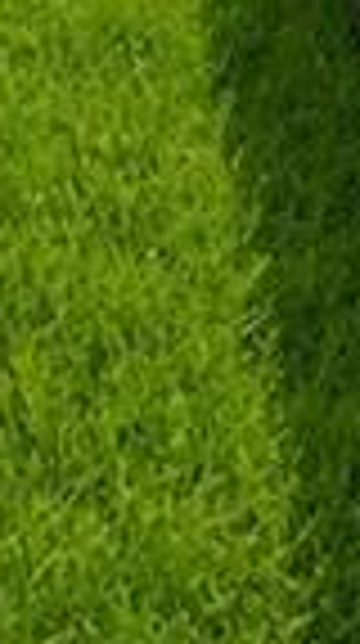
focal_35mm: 120
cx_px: -976
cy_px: -811
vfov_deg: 13.8
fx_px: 2045
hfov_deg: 7.6
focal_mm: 16
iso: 64
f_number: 5.6
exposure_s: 1/60
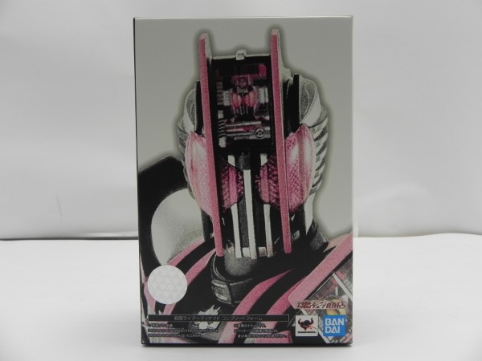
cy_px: 180
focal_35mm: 26
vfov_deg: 53.1
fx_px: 362
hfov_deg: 67.3
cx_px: 241
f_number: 4
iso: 160
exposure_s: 1/115
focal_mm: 4.6
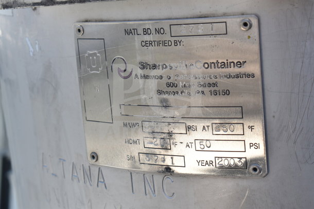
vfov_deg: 17.5
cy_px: 104
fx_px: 680
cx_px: 157
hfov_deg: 26.0
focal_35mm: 78
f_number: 8
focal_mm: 52
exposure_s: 1/250
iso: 200
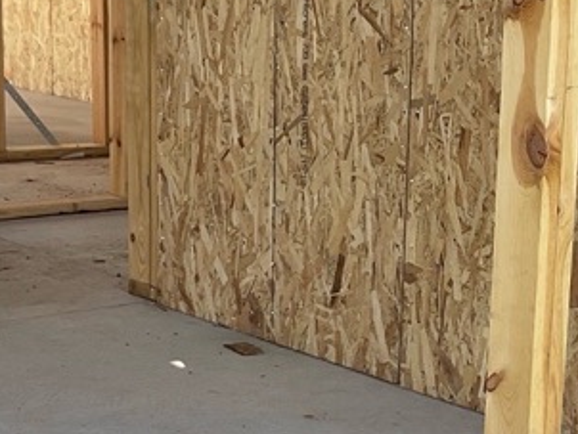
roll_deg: -2.8
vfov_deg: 15.3
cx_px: 586
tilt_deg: -15.3
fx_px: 1604
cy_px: 359
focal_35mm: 96
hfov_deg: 19.8
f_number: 1.8
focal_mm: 3
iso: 16
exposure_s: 1/297
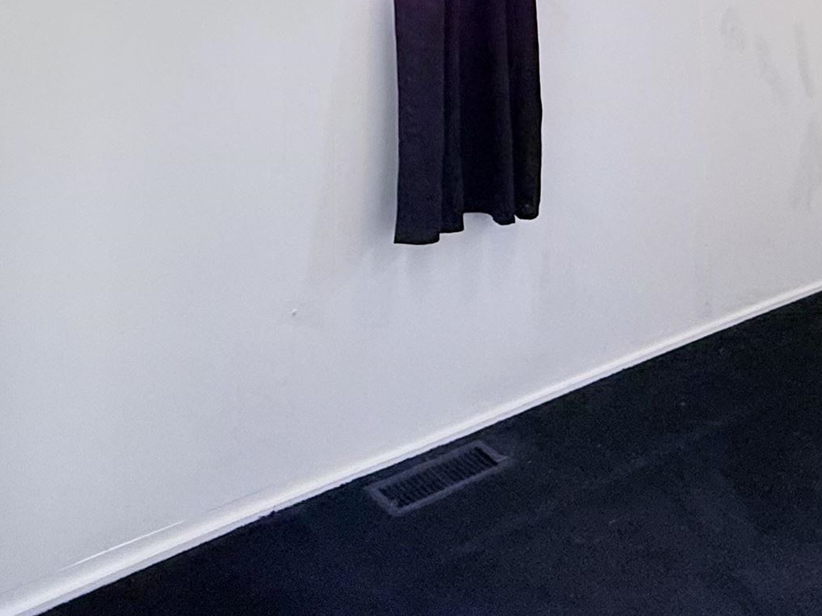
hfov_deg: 43.2
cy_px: -92
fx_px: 997
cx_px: 632
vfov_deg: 30.1
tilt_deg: +1.3
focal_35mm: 42
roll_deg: +1.8
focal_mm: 2.22
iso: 200
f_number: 2.2
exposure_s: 1/120
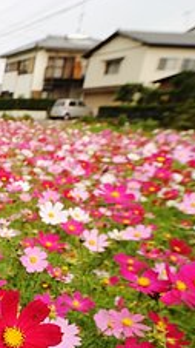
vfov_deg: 51.4
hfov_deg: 20.7
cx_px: -163
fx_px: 350
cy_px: 244
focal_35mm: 38
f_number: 10
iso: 400
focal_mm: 16
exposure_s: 1/400
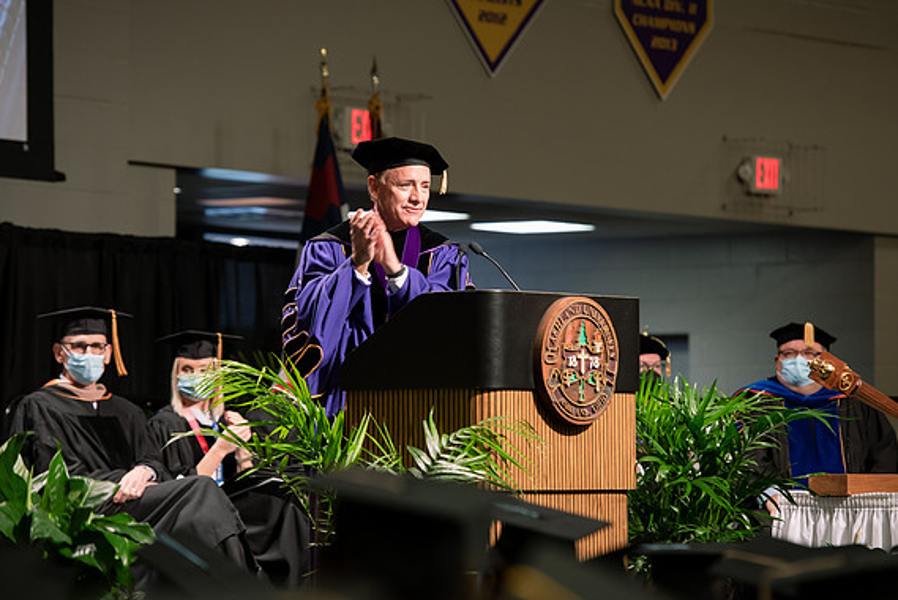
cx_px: 442
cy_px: 301
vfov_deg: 8.4
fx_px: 4068
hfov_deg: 12.6
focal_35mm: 163
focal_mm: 160
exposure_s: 1/200
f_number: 4
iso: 1000
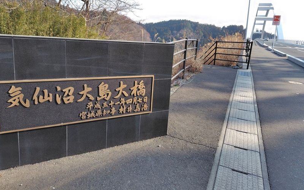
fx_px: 207
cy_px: 80
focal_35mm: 25
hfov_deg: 72.5
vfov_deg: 49.1
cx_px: 149
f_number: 1.9
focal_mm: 5.6
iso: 50
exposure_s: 1/594
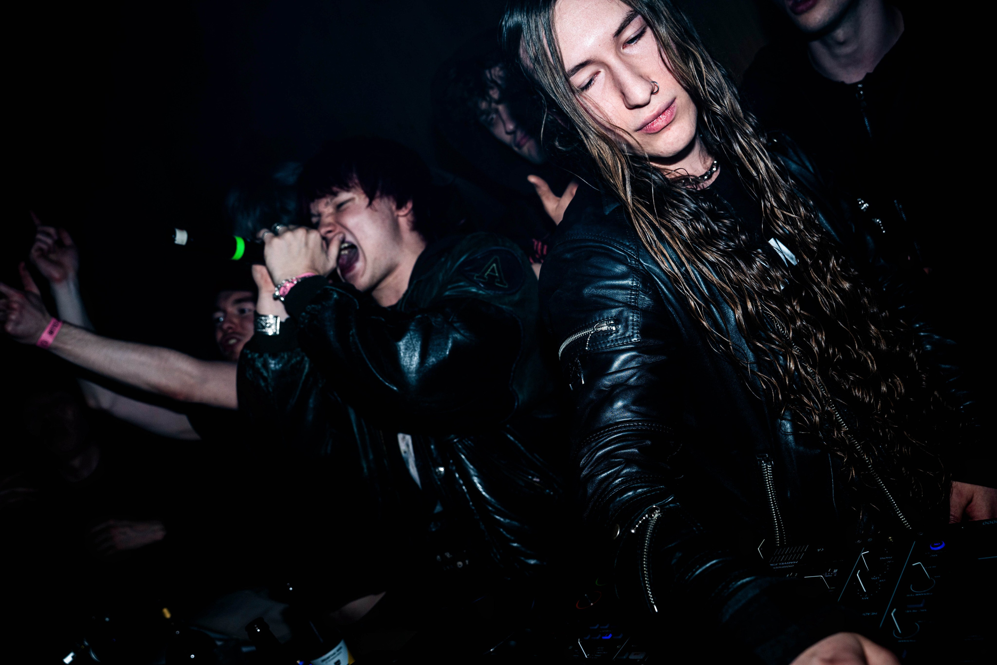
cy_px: 332
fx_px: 775
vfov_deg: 46.4
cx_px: 498
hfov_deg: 65.5
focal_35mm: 28
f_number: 5
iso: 800
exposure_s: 1/200
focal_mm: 28
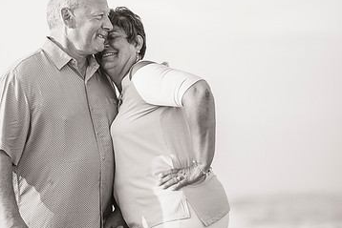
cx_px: 85
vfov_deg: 4.2
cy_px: 83
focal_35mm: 324
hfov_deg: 6.4
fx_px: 3079
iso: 800
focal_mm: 200
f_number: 3.5
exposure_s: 1/1600
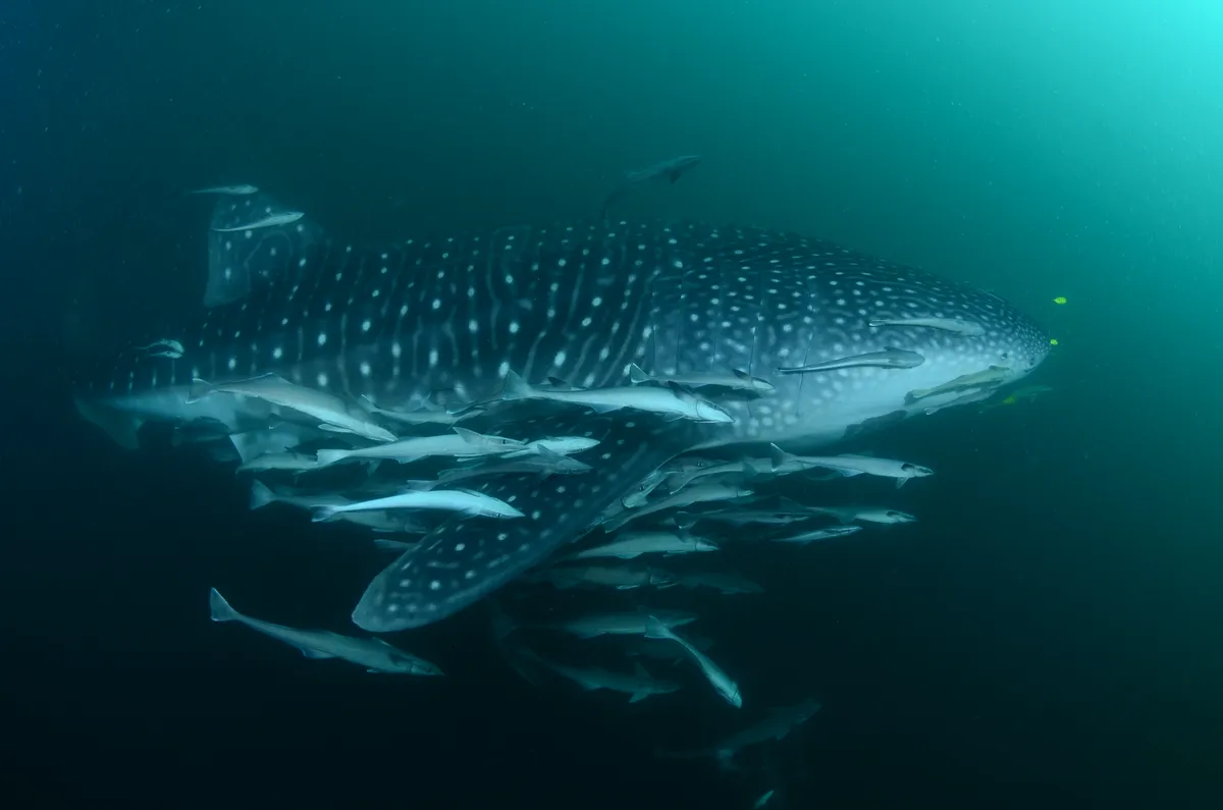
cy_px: 405
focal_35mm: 15
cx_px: 612
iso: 200
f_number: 8
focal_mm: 10
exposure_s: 1/125
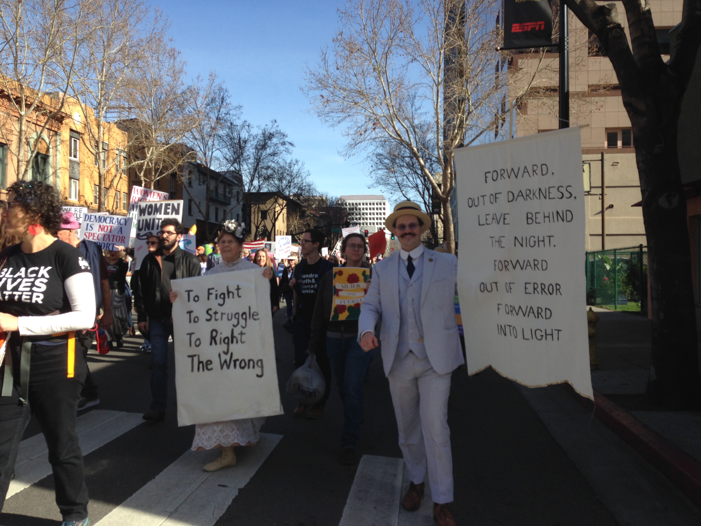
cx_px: 350
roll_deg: -0.6
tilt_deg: -0.5
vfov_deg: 42.9
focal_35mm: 33
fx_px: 668
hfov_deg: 55.4
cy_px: 263
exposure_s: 1/1106
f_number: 2.4
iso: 50
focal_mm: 4.12
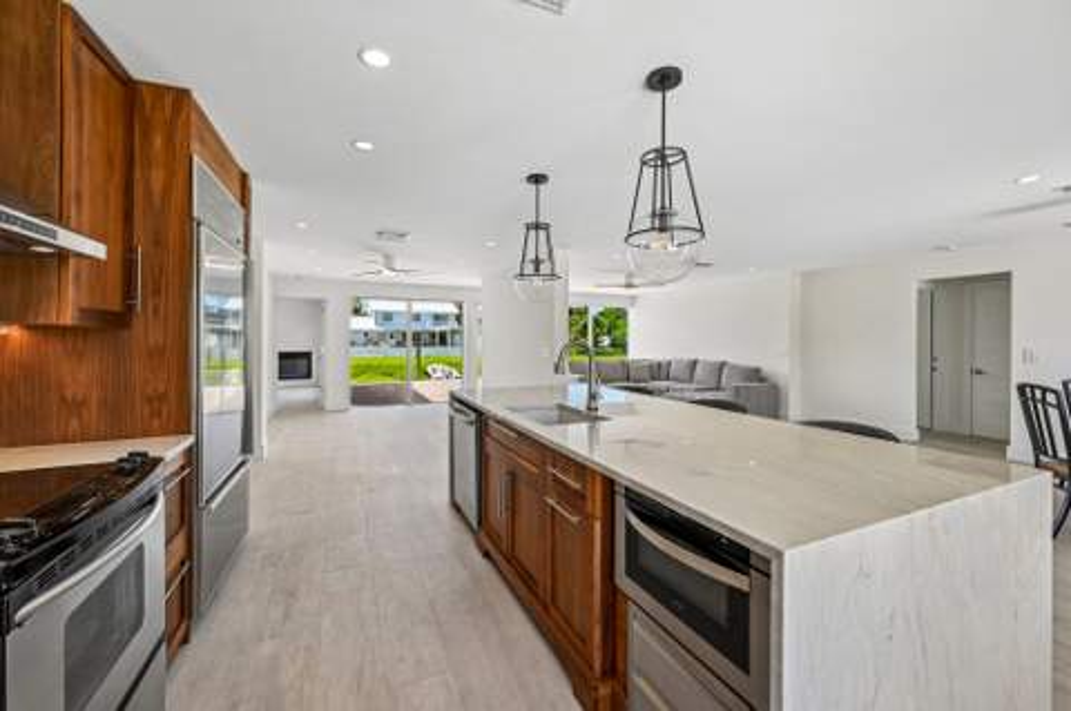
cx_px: 536
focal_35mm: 14
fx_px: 416
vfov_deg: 81.1
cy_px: 356
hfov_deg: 104.3
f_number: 8
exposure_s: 1/800
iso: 2500
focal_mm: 14
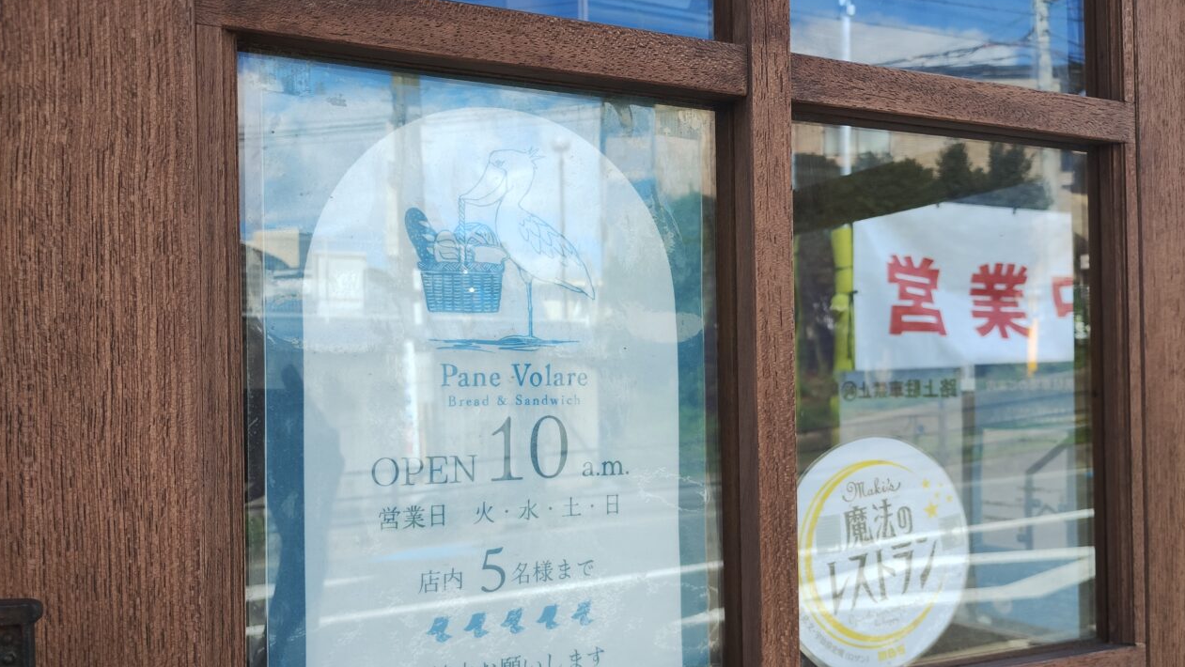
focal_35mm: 31
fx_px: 974
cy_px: 399
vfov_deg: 37.7
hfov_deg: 62.6
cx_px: 592
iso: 107
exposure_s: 1/100
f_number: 1.8
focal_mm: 4.27
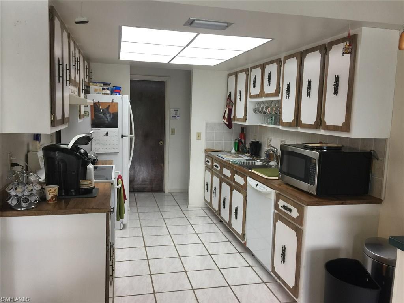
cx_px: 202
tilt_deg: -7.3
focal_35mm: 29
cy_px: 152
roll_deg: -2.9
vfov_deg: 48.2
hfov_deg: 61.7
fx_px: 338
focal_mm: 4.15
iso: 40
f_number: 2.2
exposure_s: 1/15
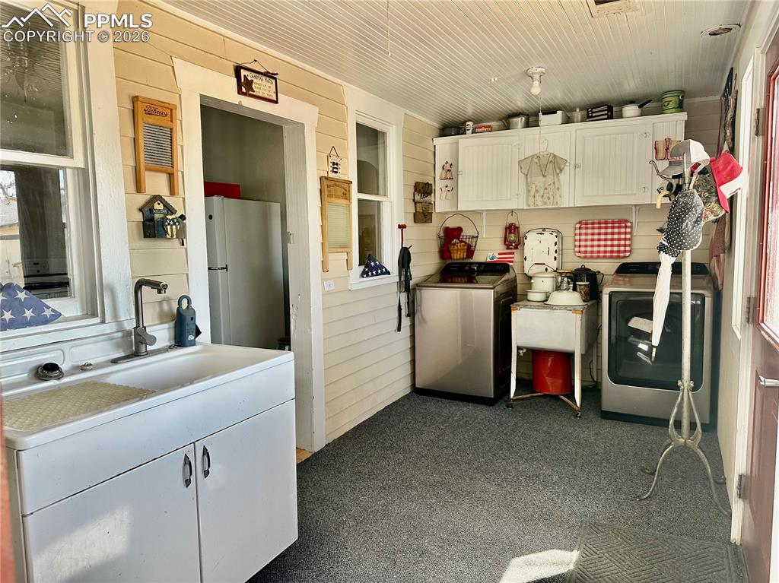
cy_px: 292
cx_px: 390
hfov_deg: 71.6
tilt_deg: -4.7
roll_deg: +0.9
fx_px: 540
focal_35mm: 24
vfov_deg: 56.8
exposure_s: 1/121
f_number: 1.78
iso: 100
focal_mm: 6.86
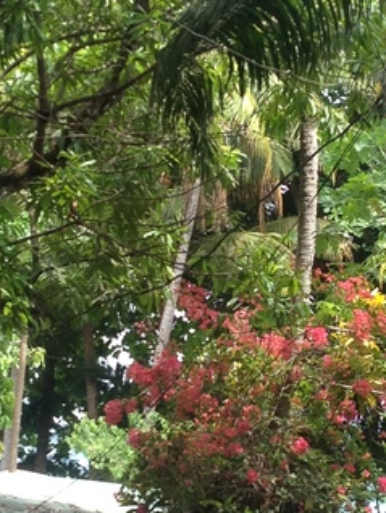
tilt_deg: +0.5
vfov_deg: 14.9
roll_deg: +0.6
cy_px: 350
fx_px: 1960
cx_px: 197
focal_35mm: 132
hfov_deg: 11.2
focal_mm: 4.28
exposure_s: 1/276
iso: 50
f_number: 2.4
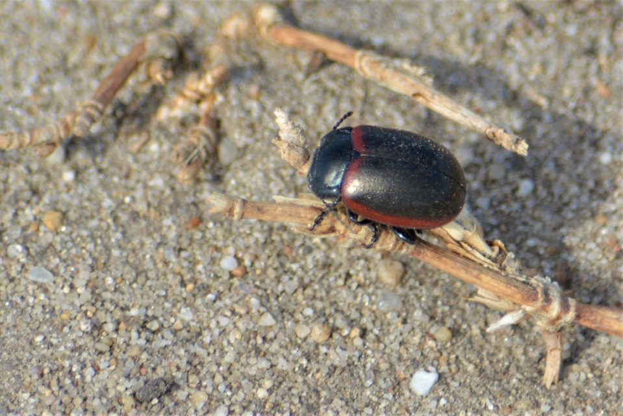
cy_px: 208
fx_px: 7789
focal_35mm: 450
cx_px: 312
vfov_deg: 3.1
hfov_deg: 4.6
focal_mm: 300
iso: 100
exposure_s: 1/200
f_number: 8
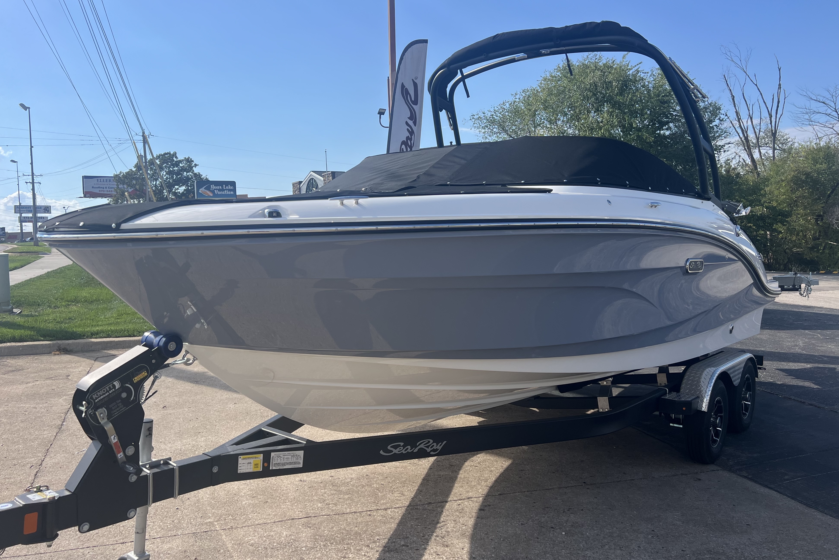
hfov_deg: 65.5
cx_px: 414
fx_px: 653
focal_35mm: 28
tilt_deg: -1.2
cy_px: 253
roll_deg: +2.1
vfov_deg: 46.3
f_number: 1.5
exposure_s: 1/5319
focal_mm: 5.7
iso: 50
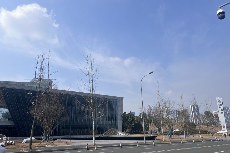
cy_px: 78
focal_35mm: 28
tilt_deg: +16.9
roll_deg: +0.9
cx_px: 112
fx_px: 179
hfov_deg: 65.5
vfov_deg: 46.4
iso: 50
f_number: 1.5
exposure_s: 1/8000
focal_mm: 5.7
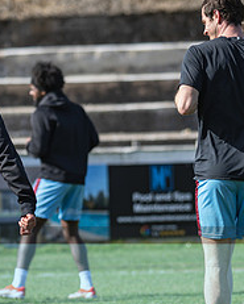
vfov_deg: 3.5
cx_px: 66
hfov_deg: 2.8
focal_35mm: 555
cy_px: 220
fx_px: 5007
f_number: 2.1
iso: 32
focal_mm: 135
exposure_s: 1/1000
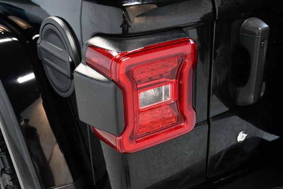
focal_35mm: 51
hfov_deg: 38.9
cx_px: 142
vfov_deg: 26.5
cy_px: 94
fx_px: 401
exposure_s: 1/60
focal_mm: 34
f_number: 4.2
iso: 3600
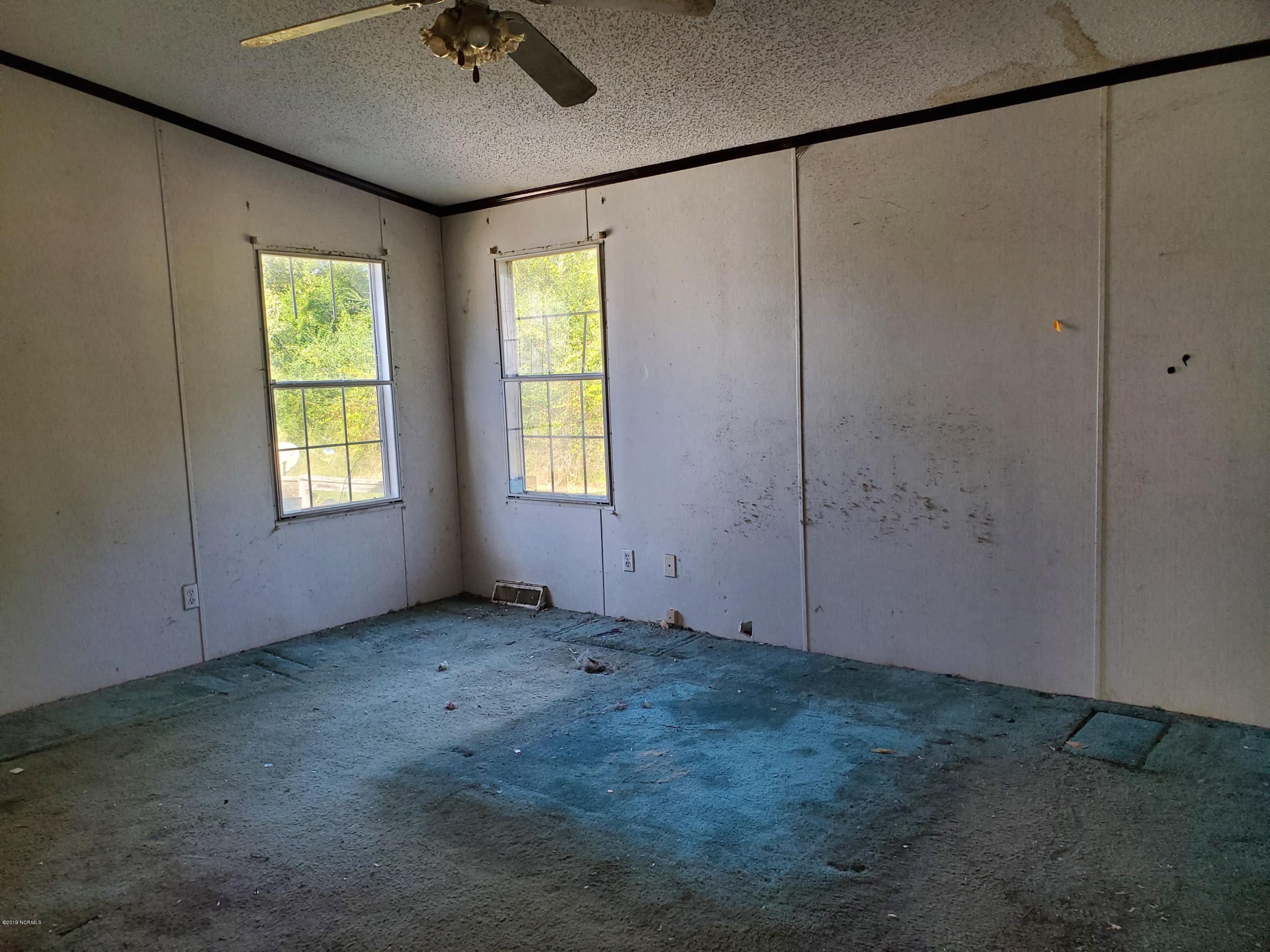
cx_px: 635
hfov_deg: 67.3
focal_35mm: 26
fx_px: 954
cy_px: 476
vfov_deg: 53.1
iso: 160
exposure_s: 1/70
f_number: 2.4
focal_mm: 4.3
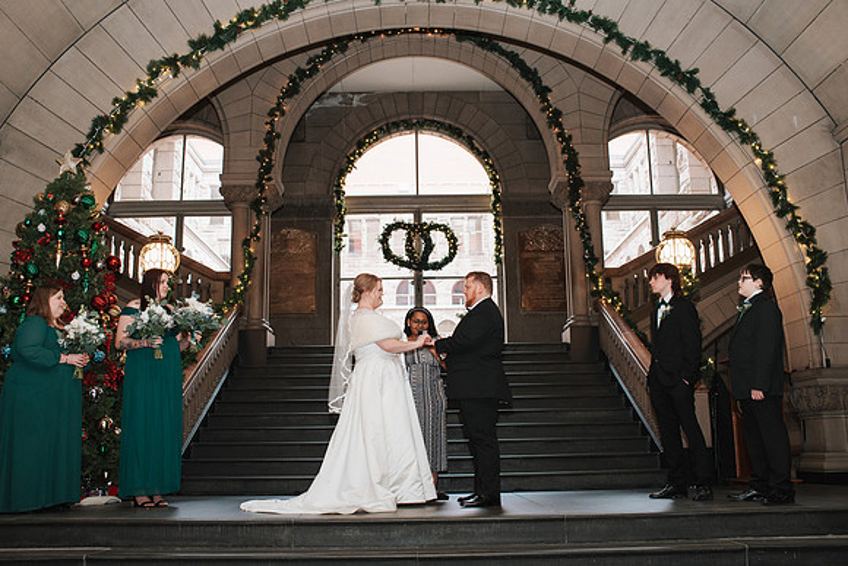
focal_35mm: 36
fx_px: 849
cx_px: 424
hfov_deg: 53.1
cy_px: 283
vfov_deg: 36.9
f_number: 3.5
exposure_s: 1/200
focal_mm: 35
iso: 1000
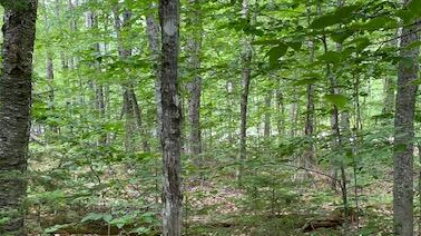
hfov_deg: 42.9
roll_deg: -1.7
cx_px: 234
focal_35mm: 48
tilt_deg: -11.9
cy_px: 157
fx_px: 535
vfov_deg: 24.7
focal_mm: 4.25
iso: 100
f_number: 1.8
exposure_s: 1/121
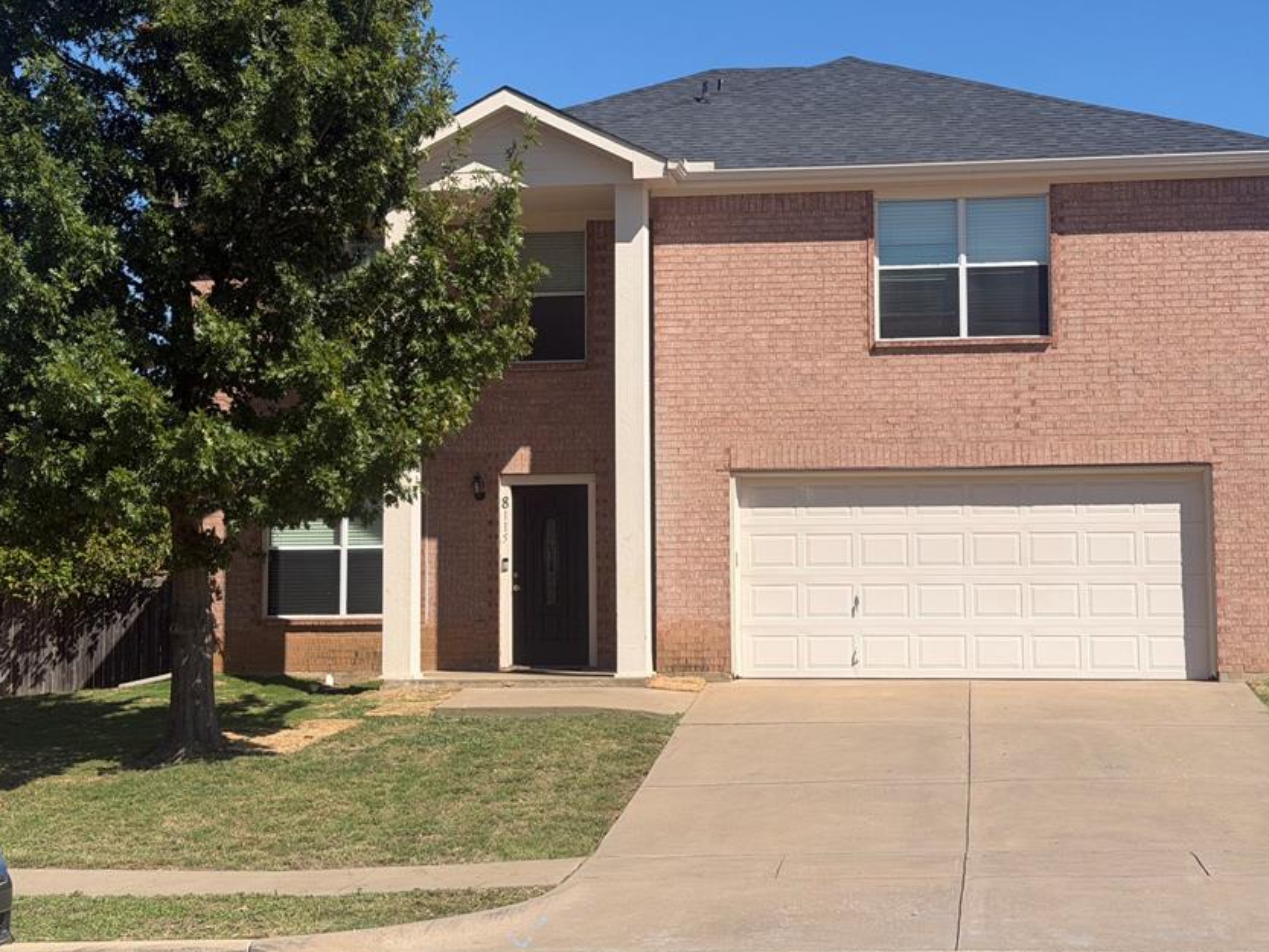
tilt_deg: +5.3
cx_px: 669
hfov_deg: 32.7
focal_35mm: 59
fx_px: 2163
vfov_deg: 24.8
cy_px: 387
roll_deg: +0.6
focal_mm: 6.76
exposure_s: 1/5587
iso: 64
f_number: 1.78
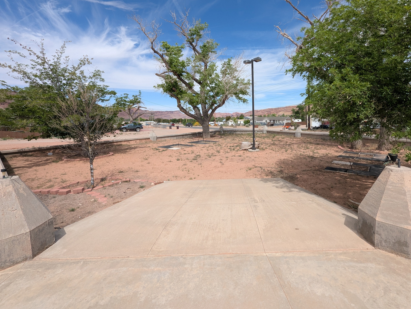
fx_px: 178
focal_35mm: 15
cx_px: 234
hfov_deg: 97.5
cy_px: 132
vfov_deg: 81.4
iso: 48
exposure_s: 1/1795
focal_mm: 1.95
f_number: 2.2
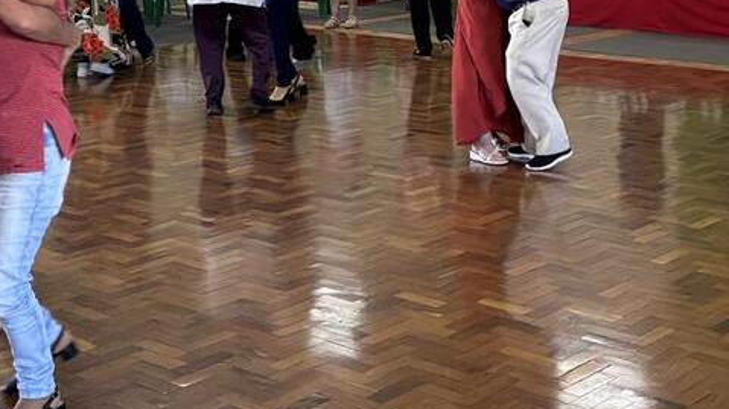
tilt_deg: -11.2
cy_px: 81
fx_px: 1372
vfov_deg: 16.8
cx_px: 400
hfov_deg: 29.7
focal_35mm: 71
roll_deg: +0.7
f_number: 1.6
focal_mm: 5.96
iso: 320
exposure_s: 1/60
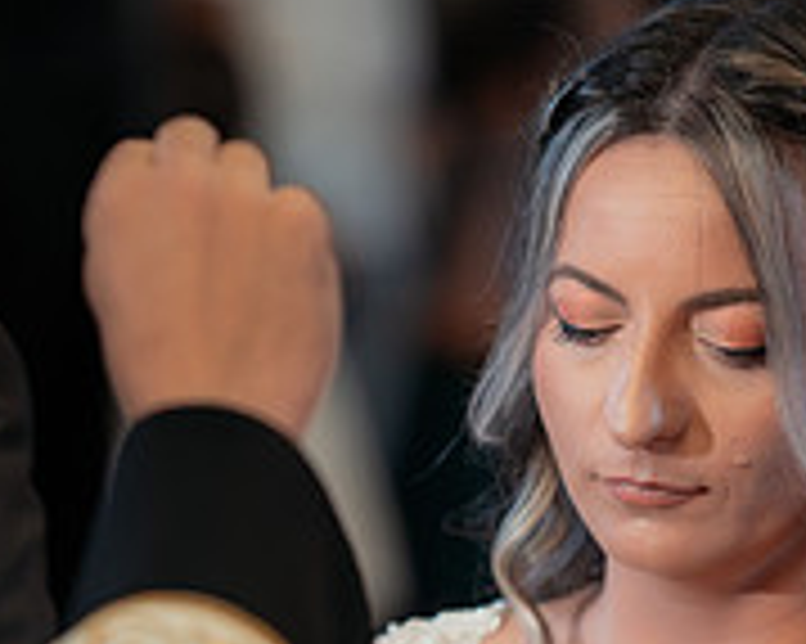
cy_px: 689
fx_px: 6151
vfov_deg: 6.0
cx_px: 90
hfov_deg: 7.5
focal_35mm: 258
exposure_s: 1/200
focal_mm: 85
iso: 1600
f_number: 1.8
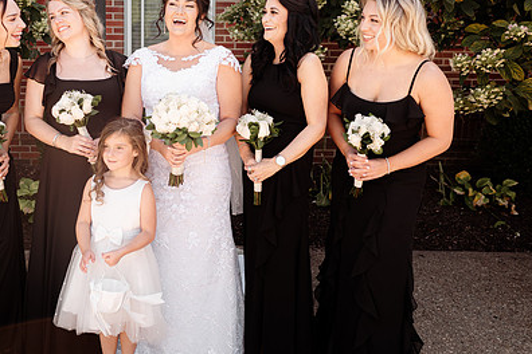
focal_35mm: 37
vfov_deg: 35.5
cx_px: 186
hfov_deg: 51.1
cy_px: 110
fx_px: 547
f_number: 2.8
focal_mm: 24
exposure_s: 1/640
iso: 160
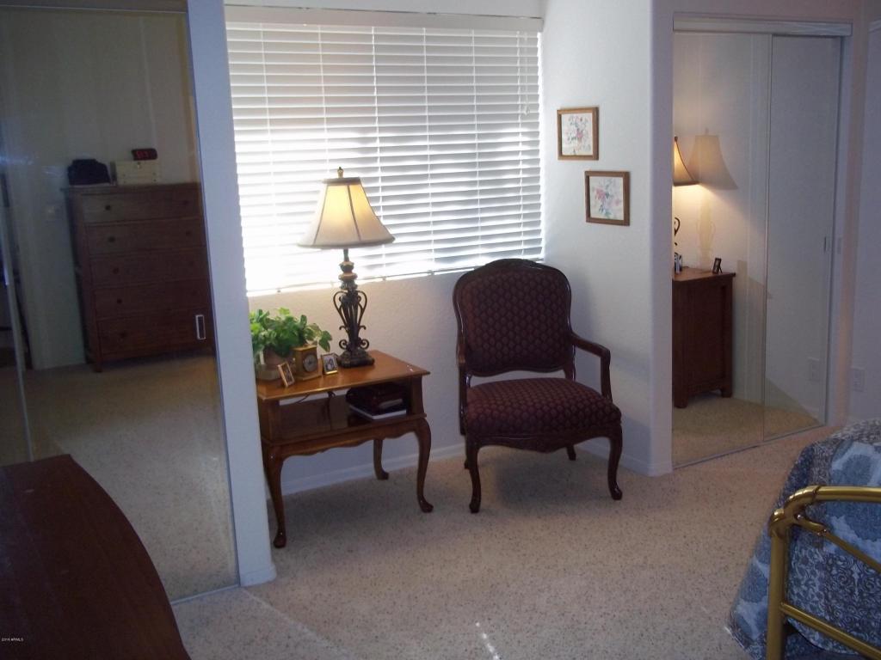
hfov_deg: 51.4
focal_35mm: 36
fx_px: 916
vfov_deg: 39.7
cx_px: 440
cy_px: 330
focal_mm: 6.5
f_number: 3.1
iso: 160
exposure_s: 1/40
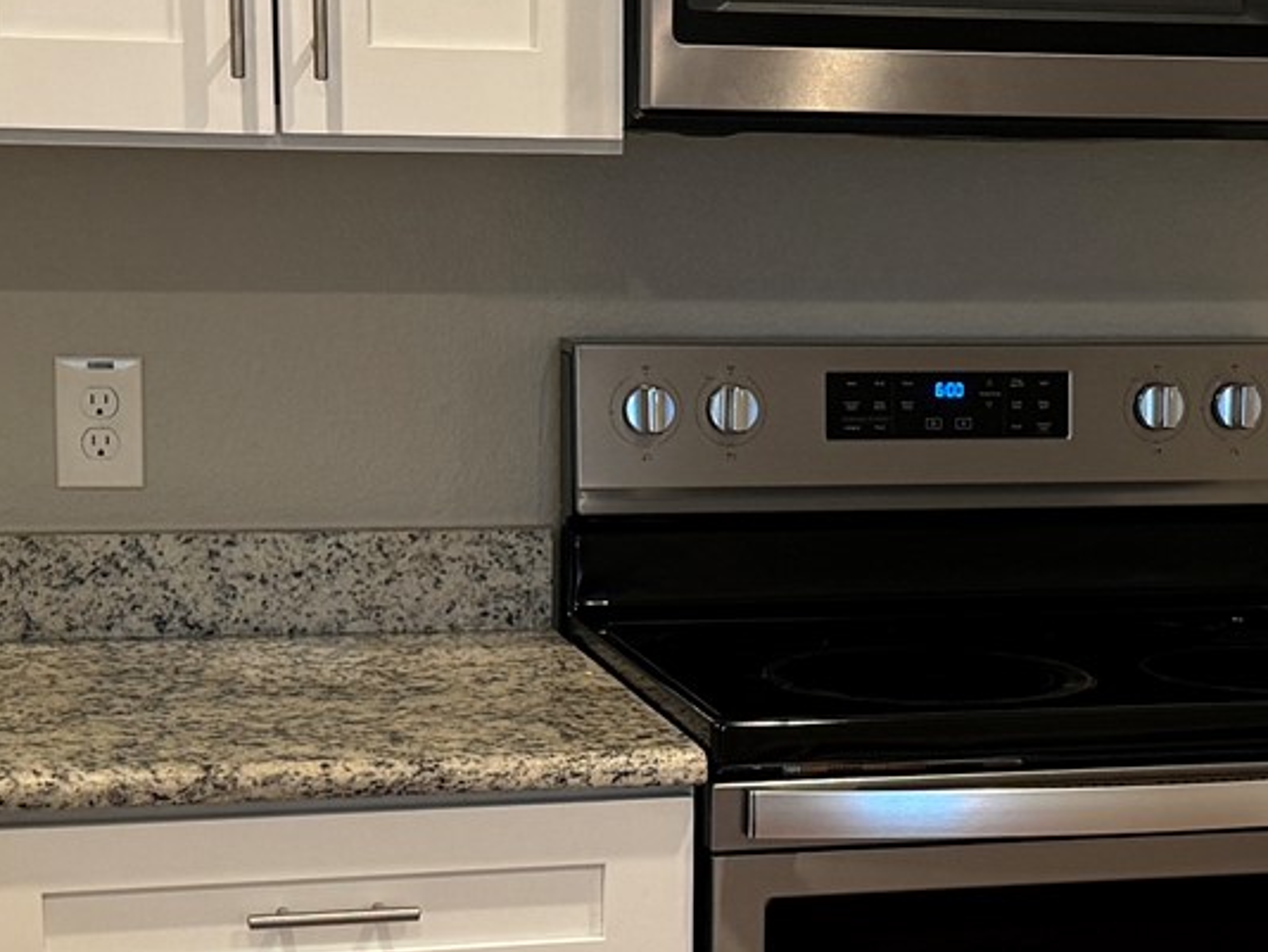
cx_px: 850
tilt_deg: -11.2
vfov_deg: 16.0
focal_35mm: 92
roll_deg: -1.1
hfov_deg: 21.2
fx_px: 3372
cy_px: 731
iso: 200
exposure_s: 1/60
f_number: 1.78
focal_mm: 6.86
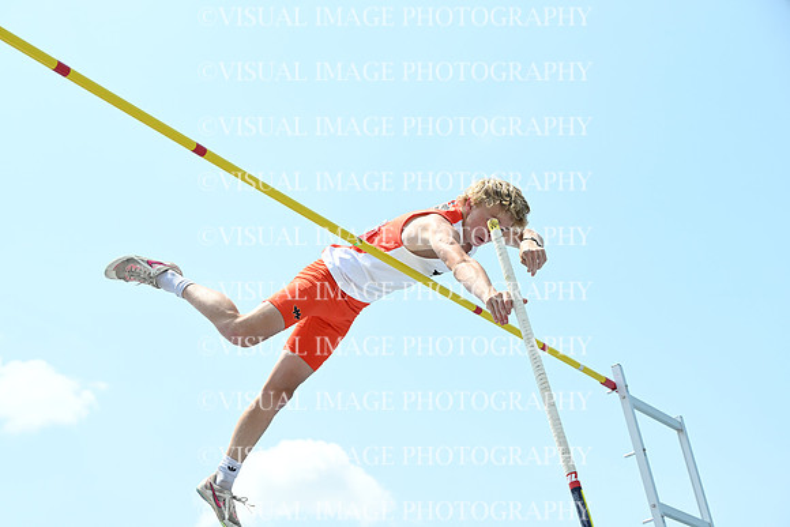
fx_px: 1536
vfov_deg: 19.5
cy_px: 264
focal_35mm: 70
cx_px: 395
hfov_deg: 28.8
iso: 640
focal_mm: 70
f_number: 5.6
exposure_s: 1/2500
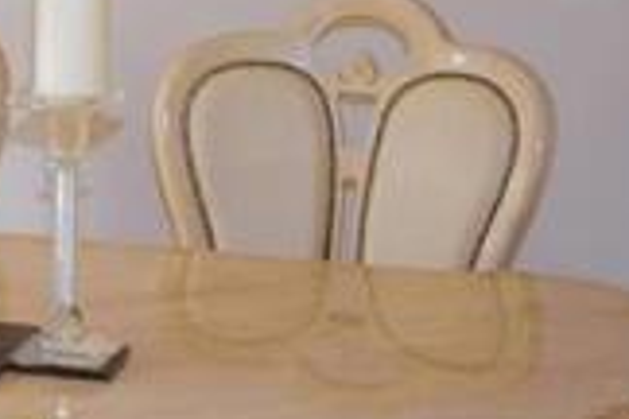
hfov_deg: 17.5
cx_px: -217
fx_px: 1904
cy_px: 114
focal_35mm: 109
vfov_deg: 12.5
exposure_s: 1/60
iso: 140
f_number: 3.5
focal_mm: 18
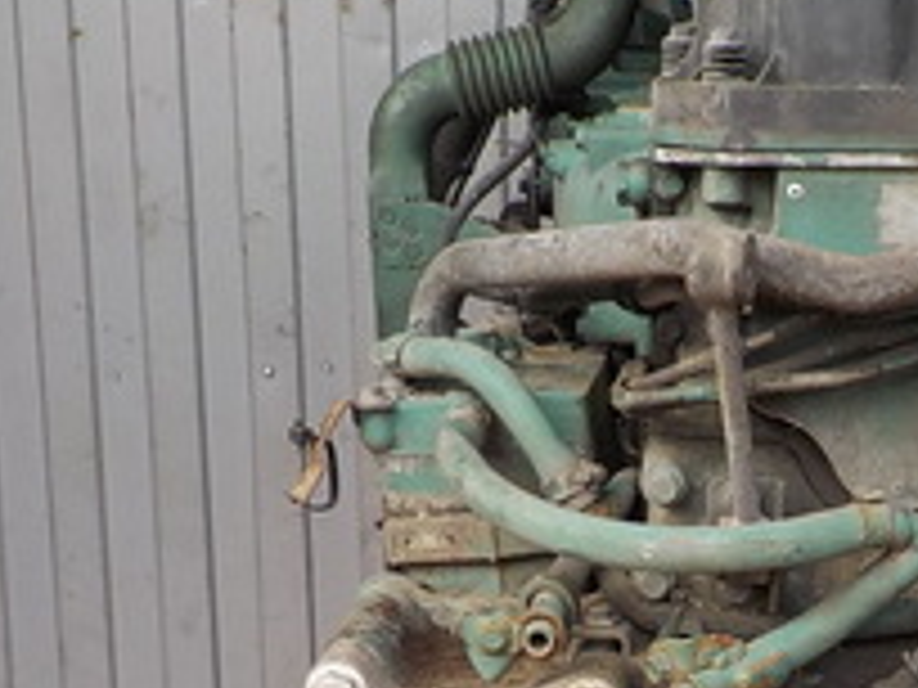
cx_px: 752
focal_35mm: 94
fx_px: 2493
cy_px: 724
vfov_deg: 15.4
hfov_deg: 20.6
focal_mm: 4.1
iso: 125
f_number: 3.3
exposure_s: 1/200
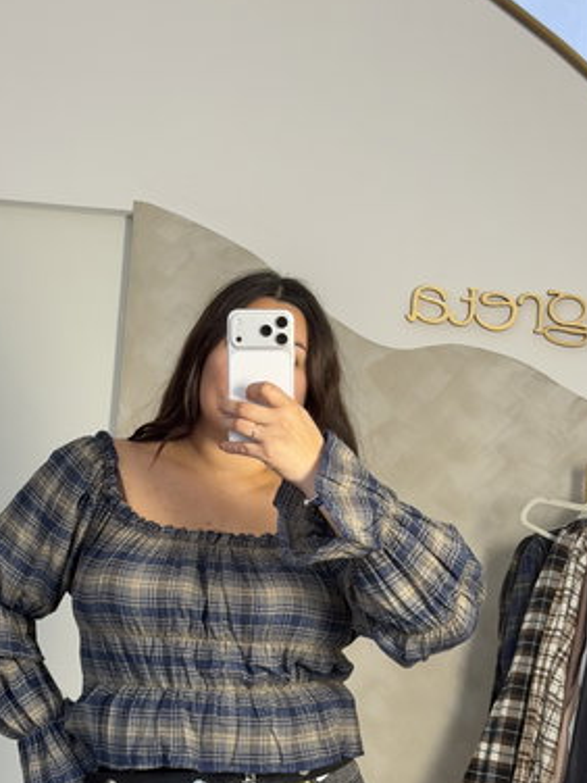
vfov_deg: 28.4
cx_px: 264
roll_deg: -5.0
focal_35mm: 68
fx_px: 1537
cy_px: 526
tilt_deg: -17.5
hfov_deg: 21.6
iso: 160
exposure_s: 1/100
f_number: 1.78
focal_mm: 6.76
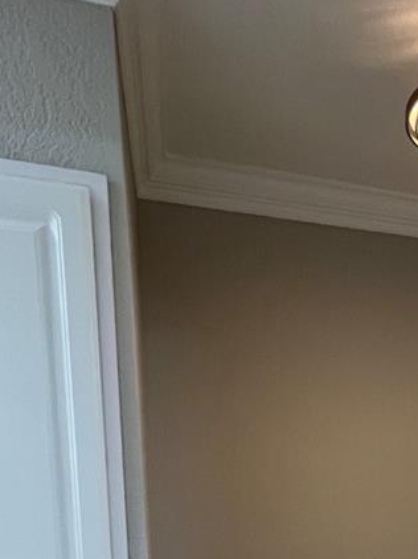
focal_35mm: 37
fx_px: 596
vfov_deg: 41.4
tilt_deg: -6.2
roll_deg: +0.7
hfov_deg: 35.7
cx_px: 396
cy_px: 596
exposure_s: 1/60
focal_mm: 1.57
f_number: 1.8
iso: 400
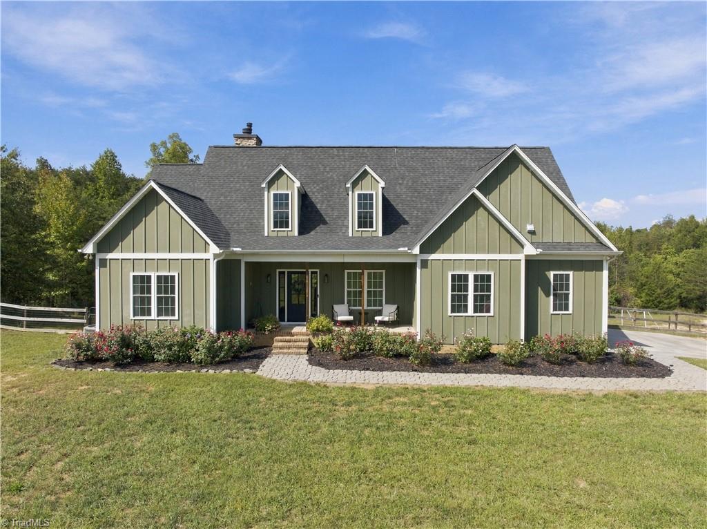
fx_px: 490
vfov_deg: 56.7
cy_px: 264
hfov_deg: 71.6
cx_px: 354
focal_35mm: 24
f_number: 6.3
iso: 100
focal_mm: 12.3
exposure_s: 1/400
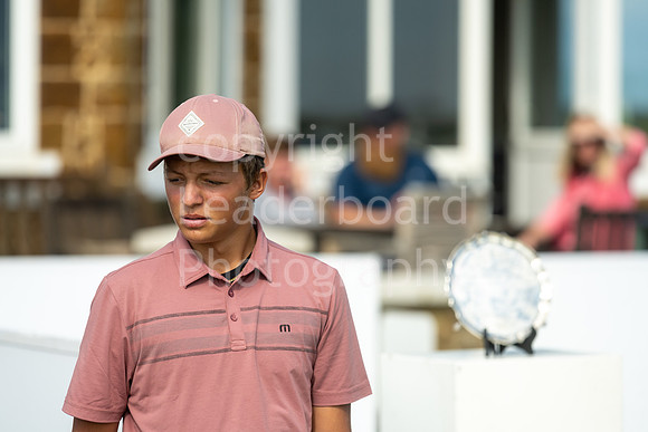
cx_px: 324
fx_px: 5401
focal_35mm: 300
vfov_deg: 4.6
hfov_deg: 6.9
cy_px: 216
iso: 160
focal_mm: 300
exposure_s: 1/1000
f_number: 5.6
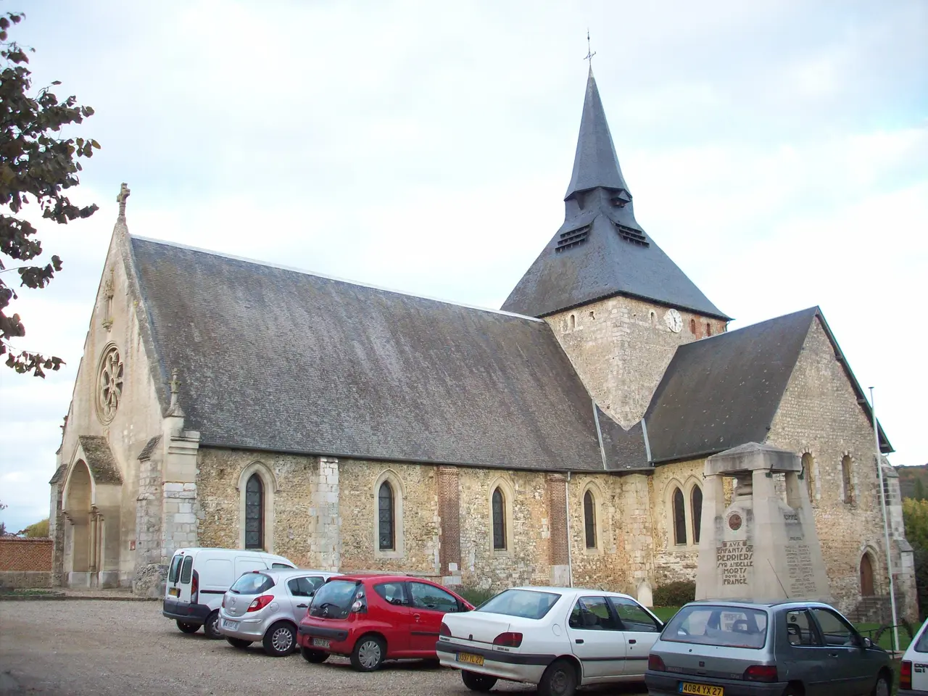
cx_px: 464
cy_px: 348
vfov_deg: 38.7
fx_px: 992
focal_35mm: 37
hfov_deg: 50.1
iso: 110
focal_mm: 6.2
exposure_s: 1/128
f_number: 2.8
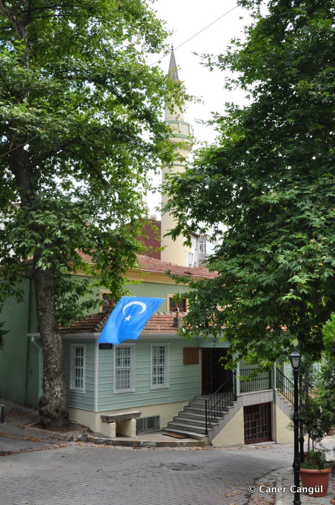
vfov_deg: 57.3
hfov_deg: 39.9
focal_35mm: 33
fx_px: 462
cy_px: 252
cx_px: 168
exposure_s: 1/250
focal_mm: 22
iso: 400
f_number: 8
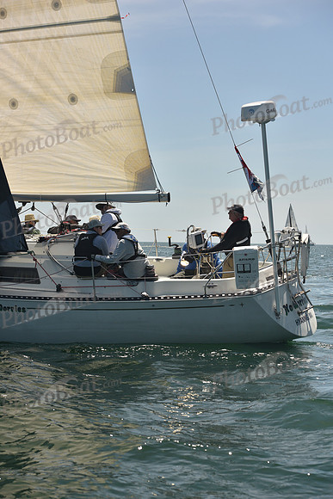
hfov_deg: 18.2
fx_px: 1040
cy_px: 250
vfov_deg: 27.0
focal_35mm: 75
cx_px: 166
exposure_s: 1/800
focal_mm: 75
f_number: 5.6
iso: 250
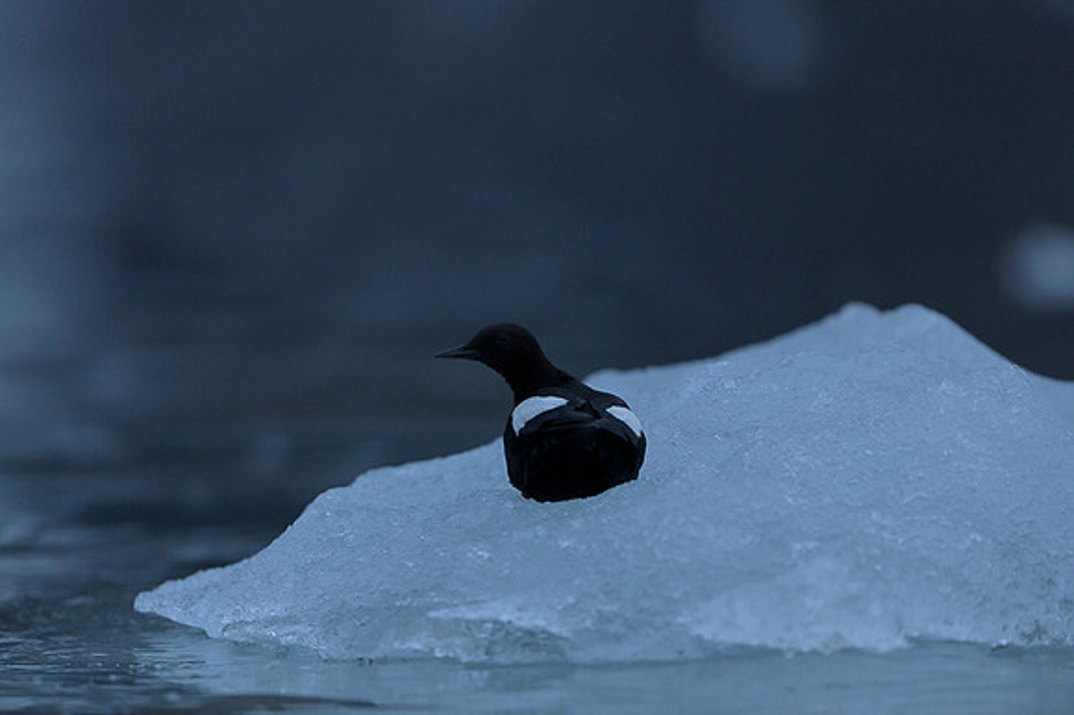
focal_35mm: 500
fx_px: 14908
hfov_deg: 4.1
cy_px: 358
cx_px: 537
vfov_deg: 2.7
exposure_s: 1/2500
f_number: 4
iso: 1250
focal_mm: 500
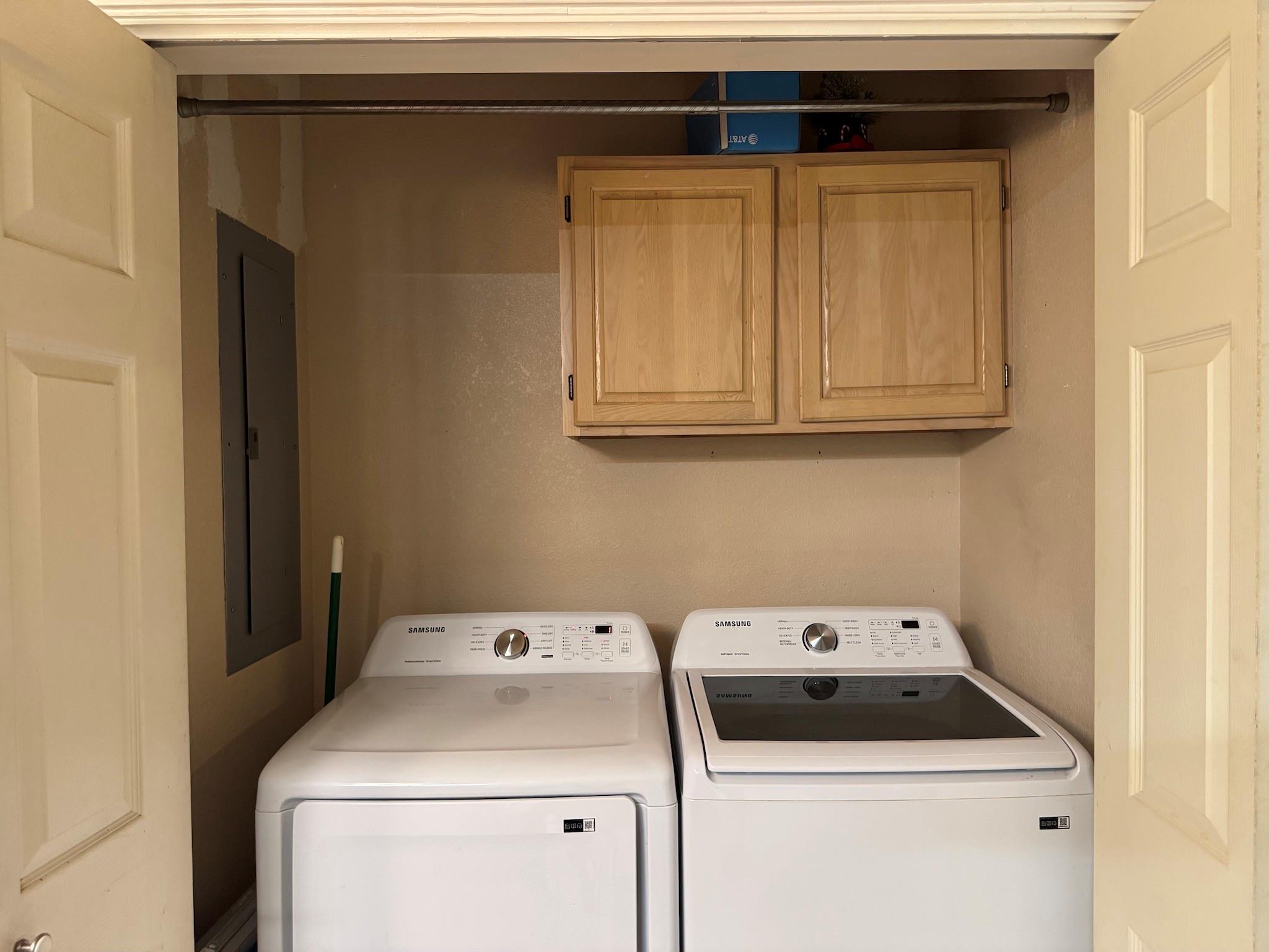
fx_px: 880
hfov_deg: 71.6
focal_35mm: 24
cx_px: 634
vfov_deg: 56.8
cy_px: 476
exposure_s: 1/60
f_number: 1.78
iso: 500
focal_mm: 6.76
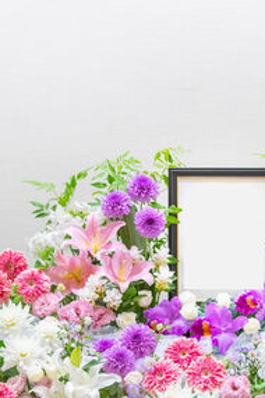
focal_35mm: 121
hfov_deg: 11.2
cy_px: 292
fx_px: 1339
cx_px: 225
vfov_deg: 16.9
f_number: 6.3
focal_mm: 32
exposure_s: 1/100
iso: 2000
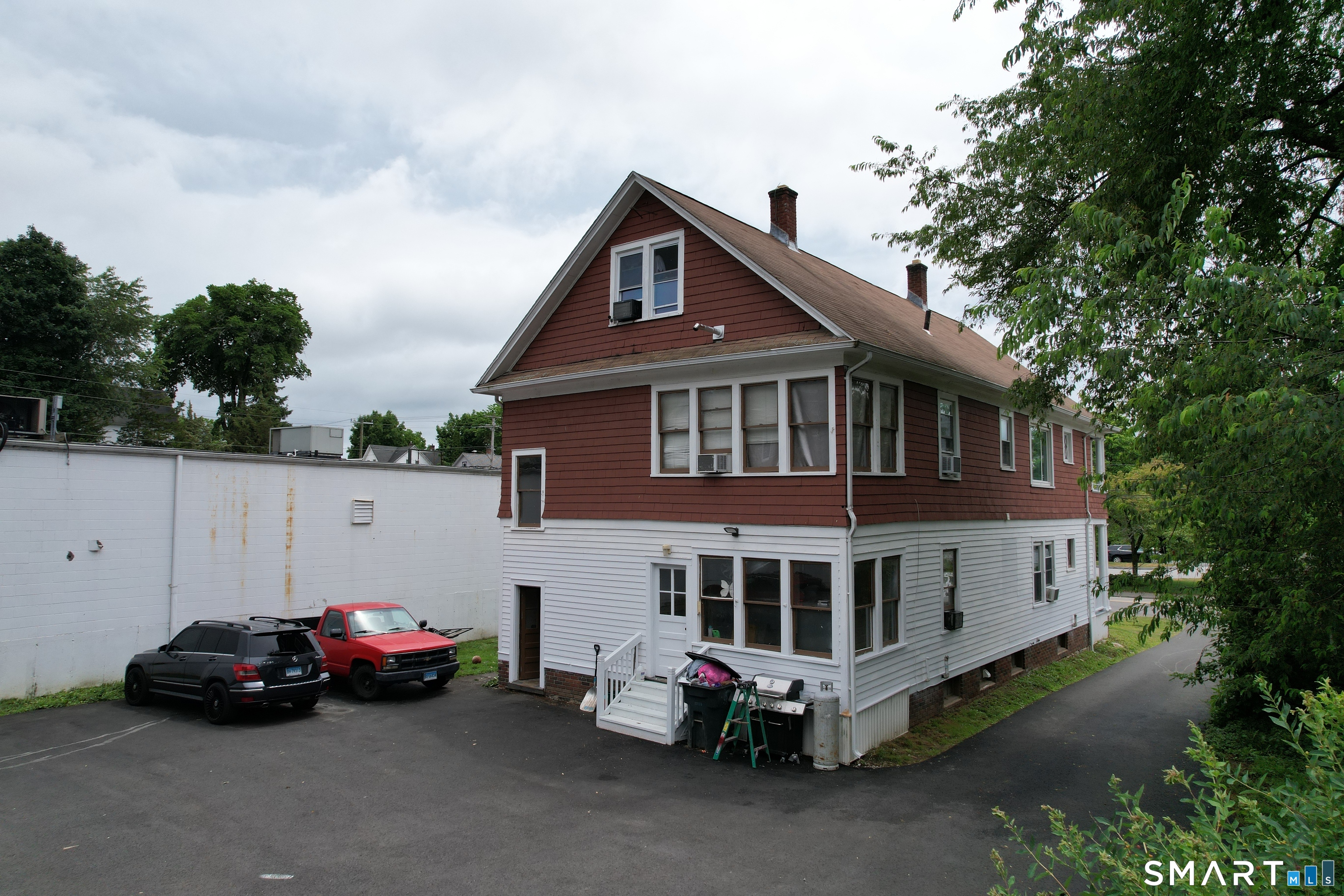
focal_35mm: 22
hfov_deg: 78.6
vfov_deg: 57.2
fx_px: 821
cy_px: 448
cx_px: 672
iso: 100
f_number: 2.8
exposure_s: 1/2500
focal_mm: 8.38
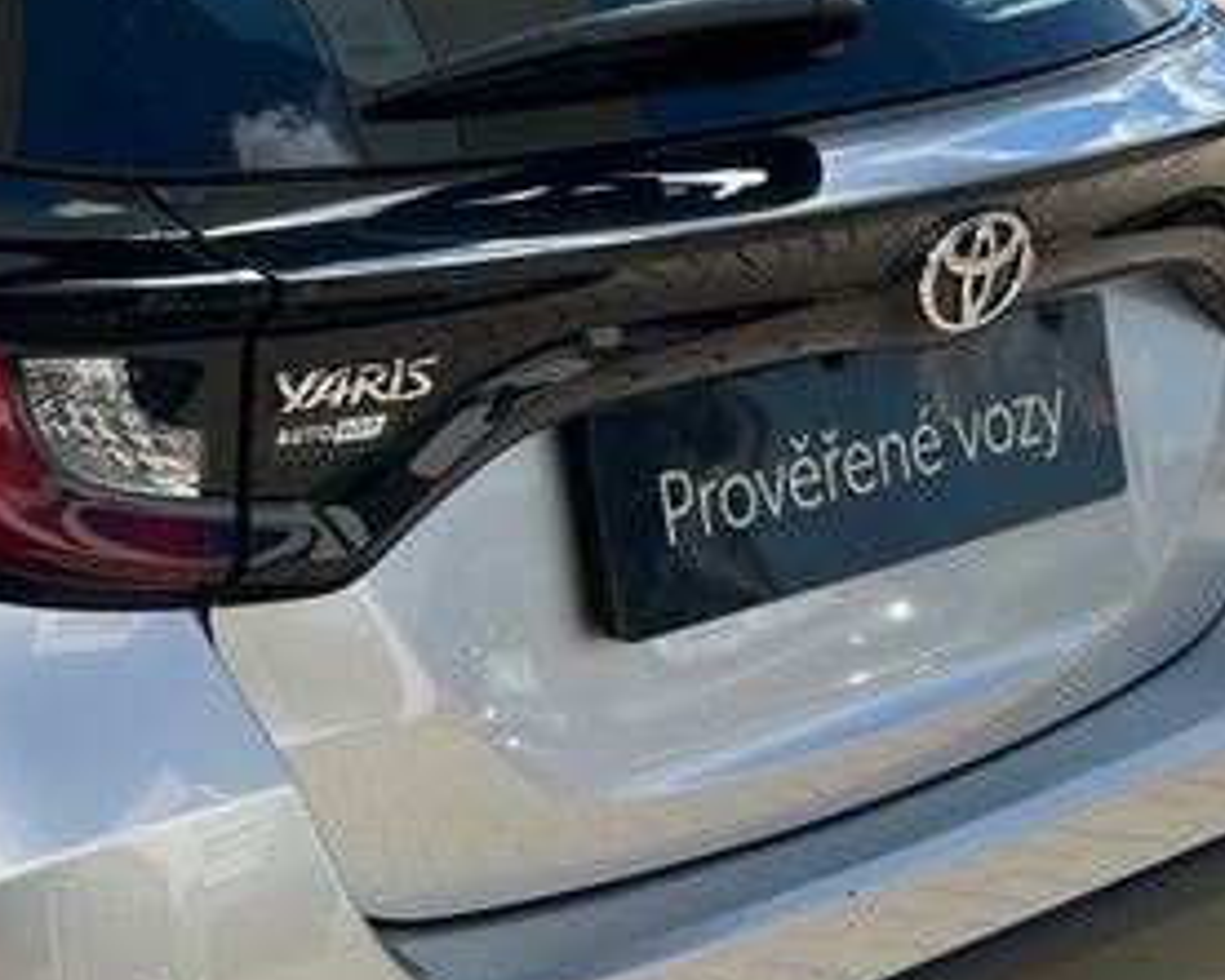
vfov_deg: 16.4
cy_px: 466
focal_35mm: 94
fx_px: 3409
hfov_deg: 19.4
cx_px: -186
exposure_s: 1/1992
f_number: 1.6
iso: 50
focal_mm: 5.1
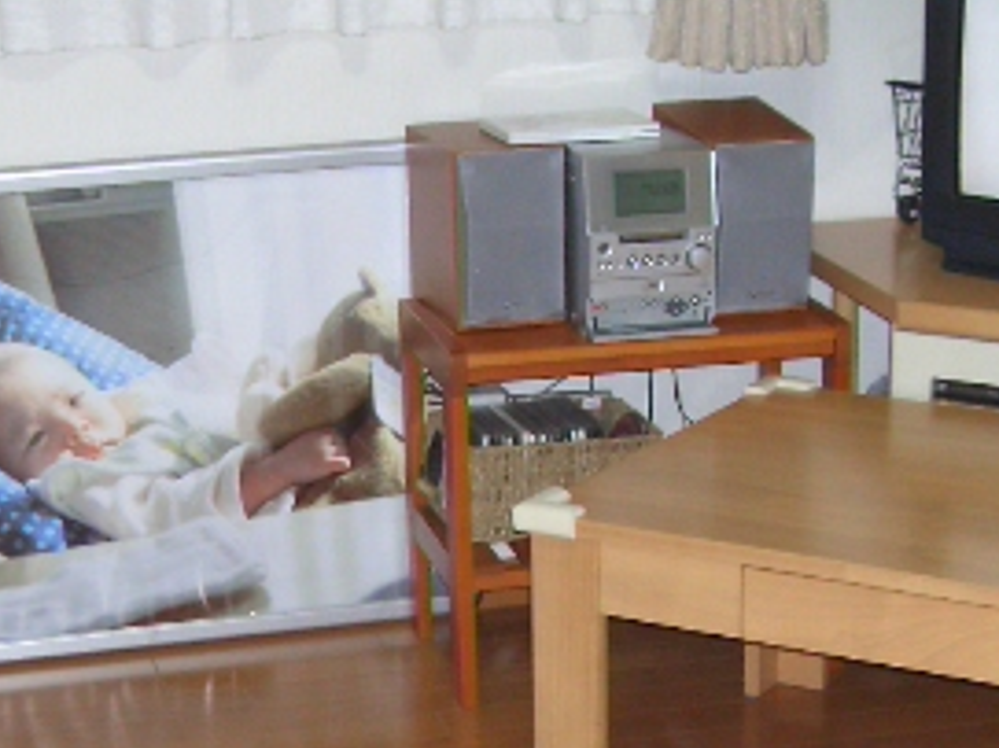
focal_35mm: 92
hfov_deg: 21.3
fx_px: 2654
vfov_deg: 15.7
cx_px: 472
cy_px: 748
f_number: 2.8
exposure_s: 1/60
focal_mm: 8
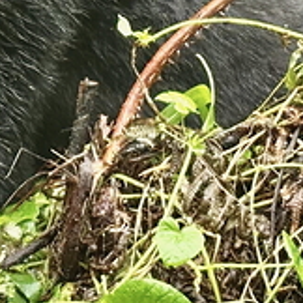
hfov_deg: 11.1
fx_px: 1555
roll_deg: +0.4
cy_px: -82
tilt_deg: -10.9
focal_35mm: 157
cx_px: 58
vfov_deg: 10.9
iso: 64
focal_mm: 6.86
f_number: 1.78
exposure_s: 1/180
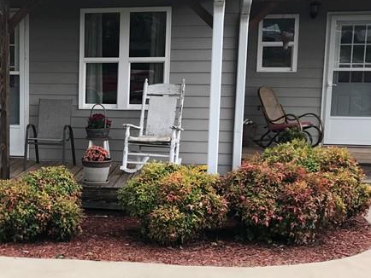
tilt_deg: -7.6
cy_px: 172
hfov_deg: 28.1
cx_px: 27
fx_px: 708
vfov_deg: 22.2
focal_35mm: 66
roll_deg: -1.2
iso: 20
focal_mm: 3.99
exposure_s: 1/402
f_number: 1.8
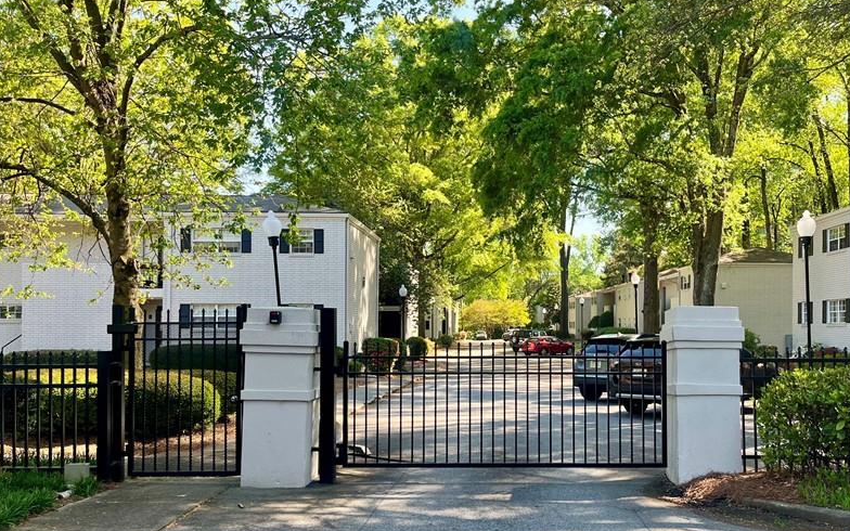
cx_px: 497
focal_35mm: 36
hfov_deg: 53.7
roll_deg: +0.2
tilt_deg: +1.5
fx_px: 834
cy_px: 299
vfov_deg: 35.3
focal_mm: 5.1
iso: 50
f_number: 1.6
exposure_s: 1/430
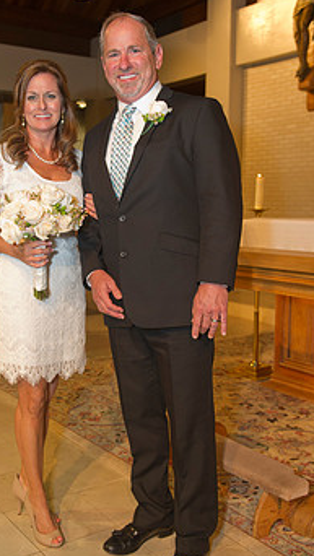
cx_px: 105
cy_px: 254
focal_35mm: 44
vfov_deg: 46.3
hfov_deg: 27.0
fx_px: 650
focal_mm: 32
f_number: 4
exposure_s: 1/100
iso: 1250
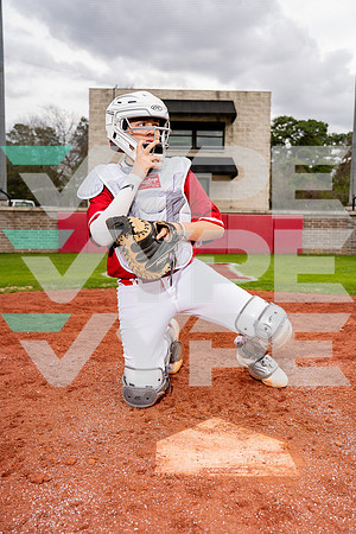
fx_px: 475
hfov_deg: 41.1
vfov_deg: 58.7
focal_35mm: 32
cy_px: 267
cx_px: 178
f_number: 4
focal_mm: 32
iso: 100
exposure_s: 1/250
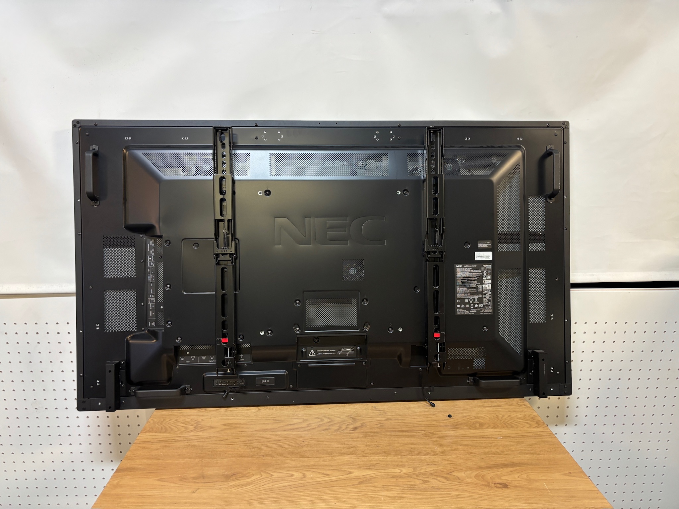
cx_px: 340
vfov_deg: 53.1
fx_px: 510
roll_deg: +0.3
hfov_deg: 67.3
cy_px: 254
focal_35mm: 26
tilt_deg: -11.4
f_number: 1.6
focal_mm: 5.96
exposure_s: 1/50
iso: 125
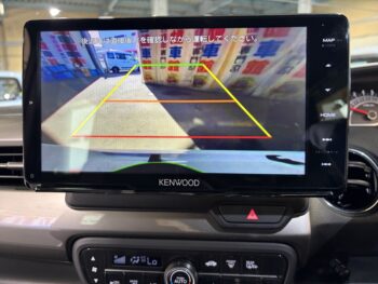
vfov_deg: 53.1
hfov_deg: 67.3
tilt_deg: -10.0
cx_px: 189
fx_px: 284
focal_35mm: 26
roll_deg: +1.7
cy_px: 142
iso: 320
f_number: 1.6
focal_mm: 5.96
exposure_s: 1/50
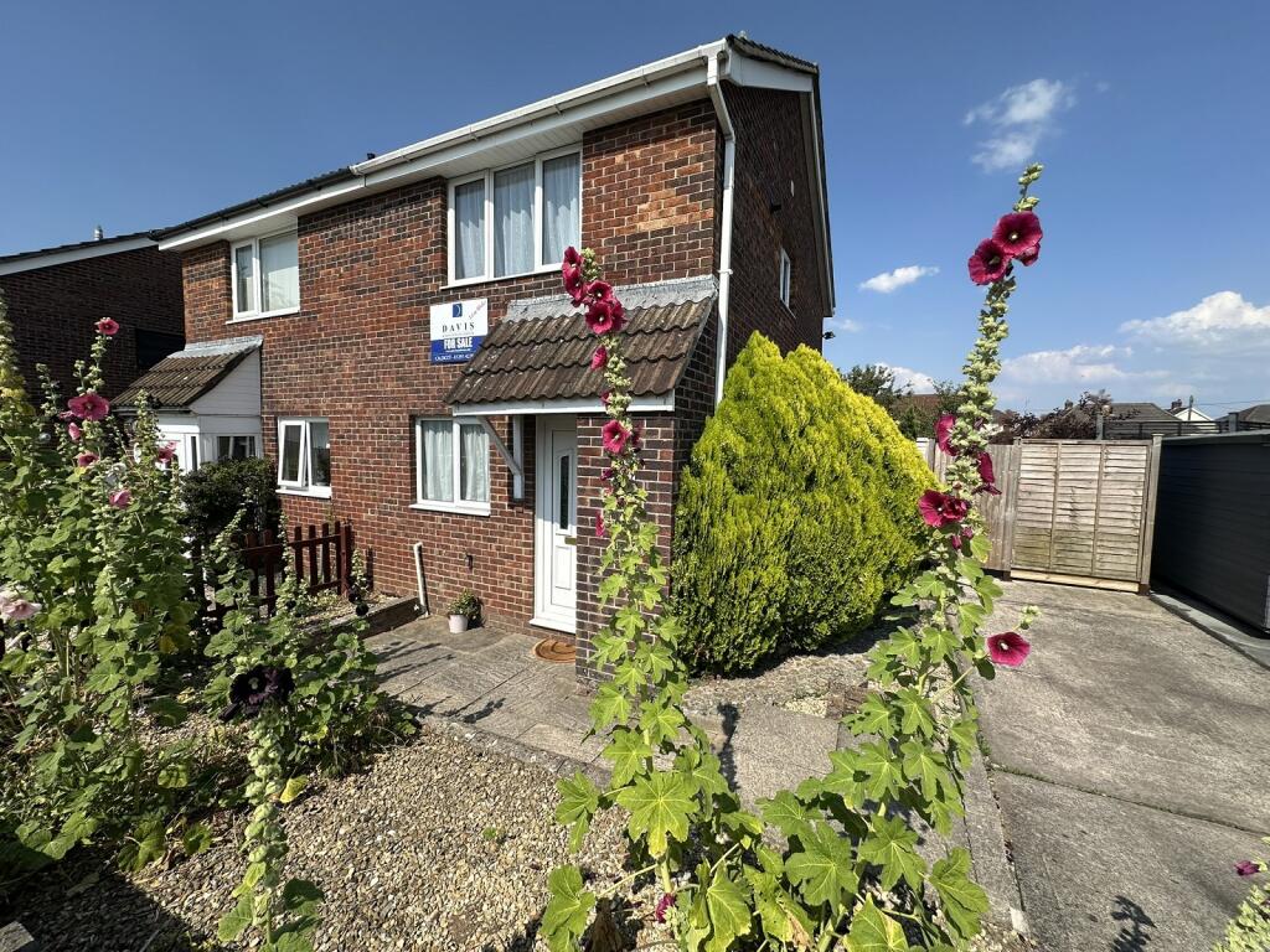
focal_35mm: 14
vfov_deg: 85.7
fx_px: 514
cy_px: 476
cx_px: 635
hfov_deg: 102.1
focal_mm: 2.22
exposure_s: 1/2053
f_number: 2.2
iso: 40
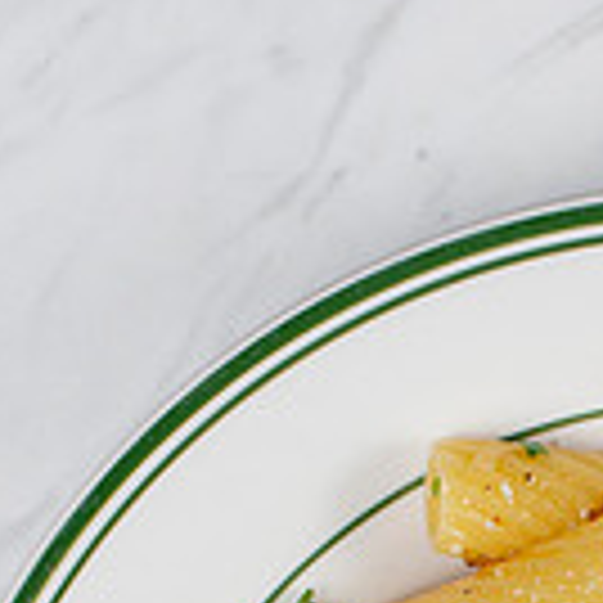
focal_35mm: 250
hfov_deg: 7.0
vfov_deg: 6.8
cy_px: 1104
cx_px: 701
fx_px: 4927
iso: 200
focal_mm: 50
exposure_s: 1/200
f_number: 10
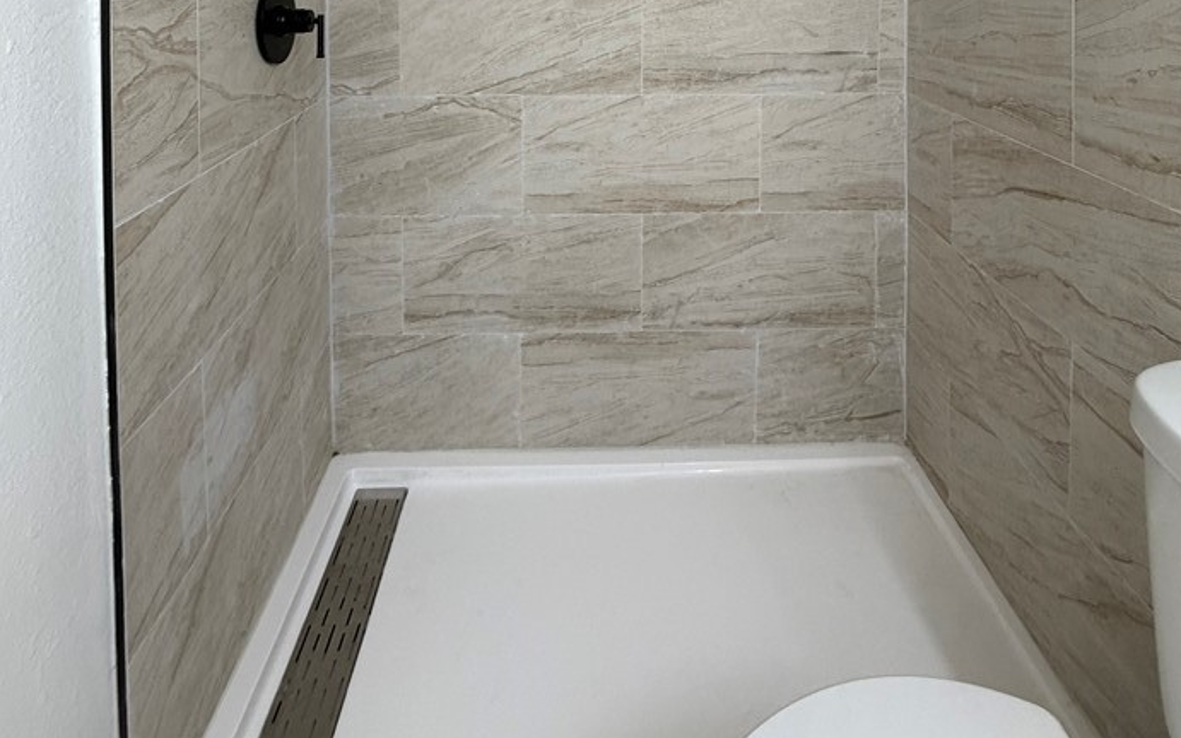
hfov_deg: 79.6
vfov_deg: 45.1
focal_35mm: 22
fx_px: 708
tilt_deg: -2.8
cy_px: -26
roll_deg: +0.7
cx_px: 600
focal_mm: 2.22
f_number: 2.2
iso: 250
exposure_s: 1/60
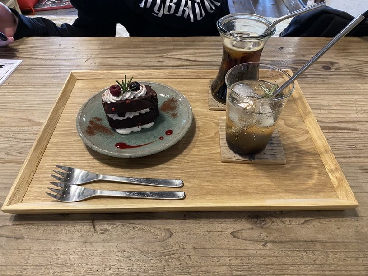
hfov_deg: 67.3
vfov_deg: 53.1
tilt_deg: -45.5
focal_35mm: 26
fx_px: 276
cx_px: 184
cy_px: 138
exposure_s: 1/50
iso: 320
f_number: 1.8
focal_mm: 4.25
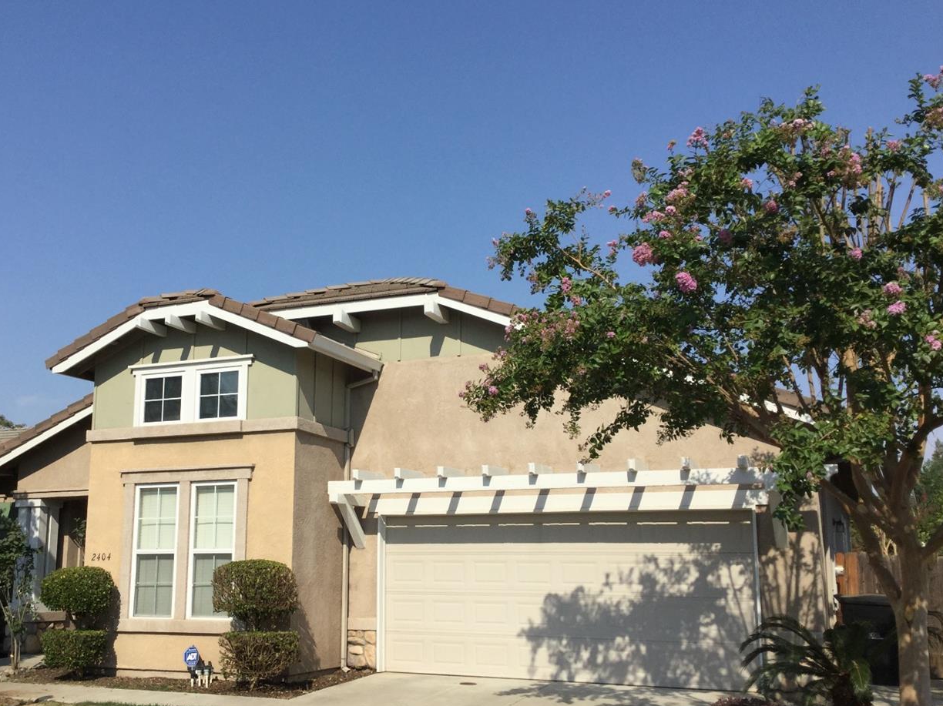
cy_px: 408
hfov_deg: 48.8
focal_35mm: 38
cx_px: 389
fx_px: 1035
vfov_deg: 37.6
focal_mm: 3.3
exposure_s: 1/2146
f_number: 2.4
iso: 25
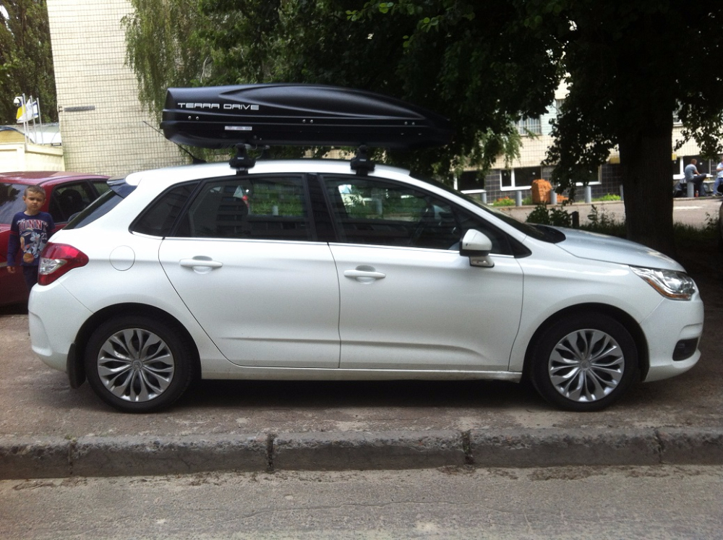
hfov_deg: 52.7
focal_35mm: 35
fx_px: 730
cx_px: 362
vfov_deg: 40.6
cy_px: 270
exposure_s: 1/293
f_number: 2.8
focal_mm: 3.85
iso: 80
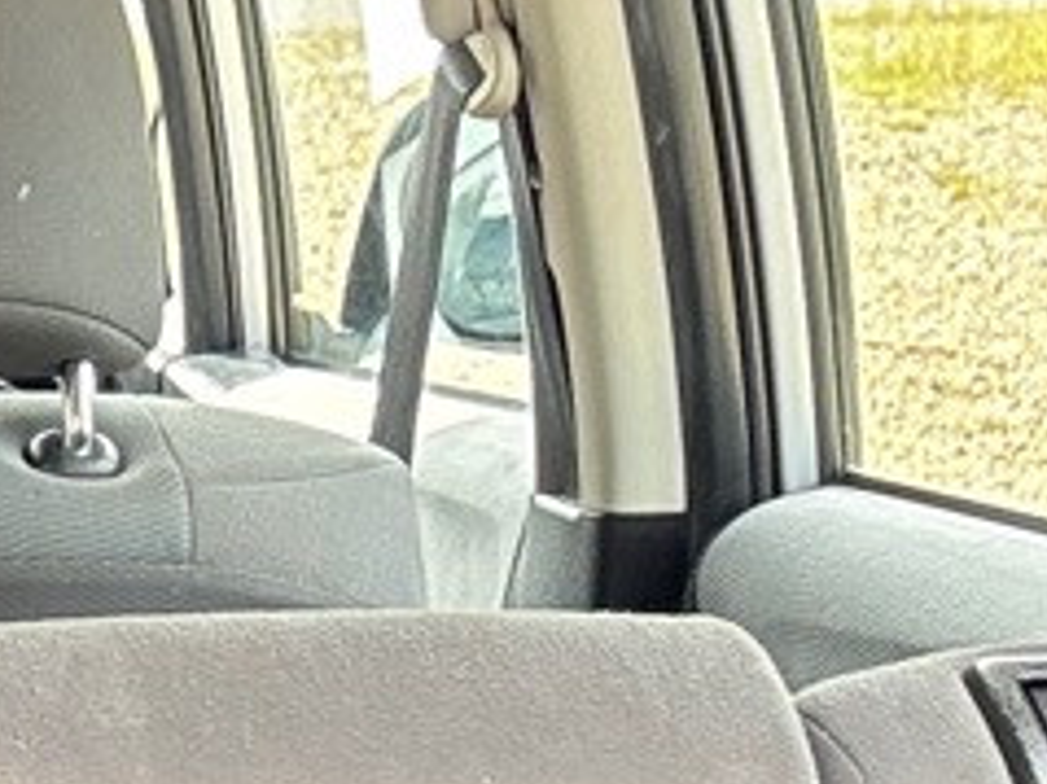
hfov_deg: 10.6
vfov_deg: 7.9
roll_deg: -0.2
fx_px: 5260
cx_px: -867
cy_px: 1918
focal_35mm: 174
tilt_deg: -23.2
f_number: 1.6
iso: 125
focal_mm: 5.96
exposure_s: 1/134
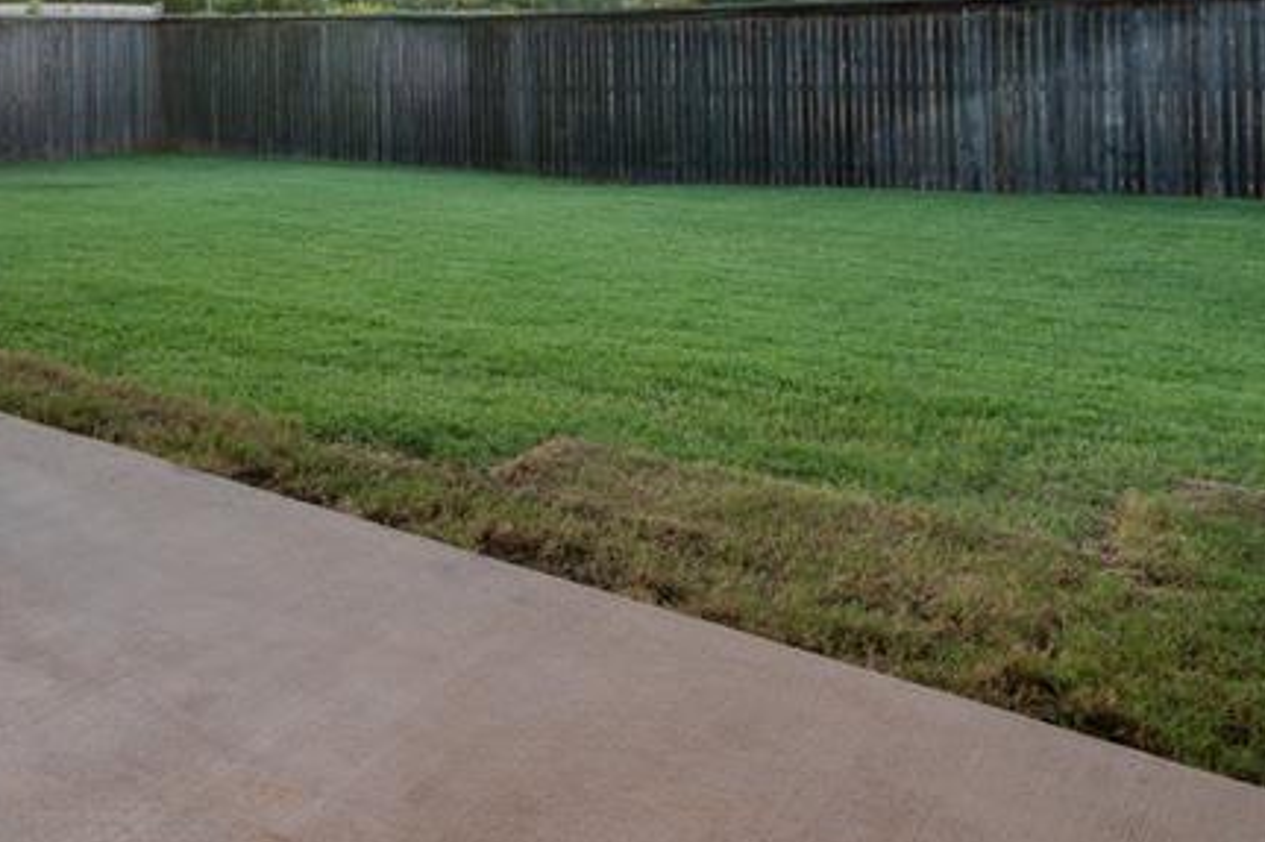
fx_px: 1335
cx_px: -28
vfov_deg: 32.1
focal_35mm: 38
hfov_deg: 42.9
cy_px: -12
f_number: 6.3
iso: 200
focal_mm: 16
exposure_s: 1/50
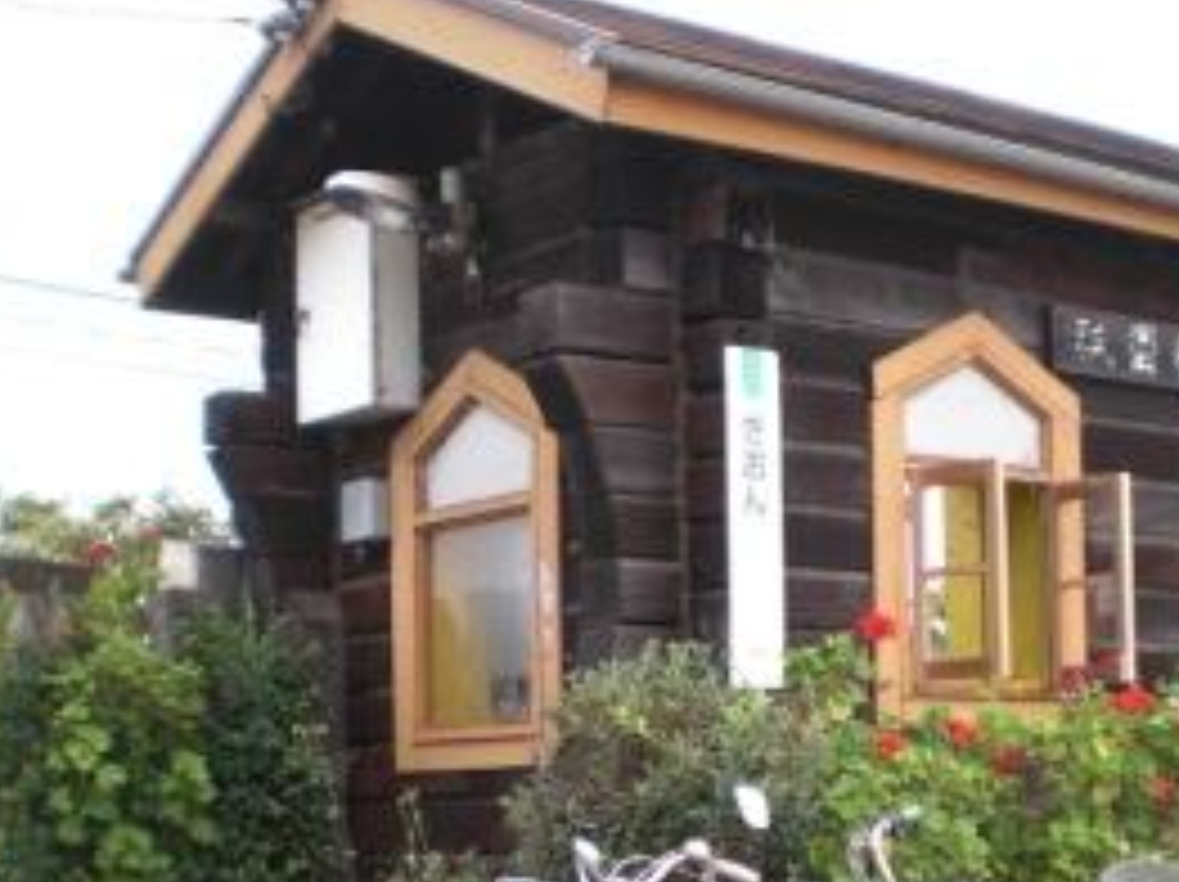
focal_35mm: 65
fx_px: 2212
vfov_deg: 22.4
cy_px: 598
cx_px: 666
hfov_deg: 29.8
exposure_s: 1/250
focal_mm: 6.3
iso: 64
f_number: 3.1
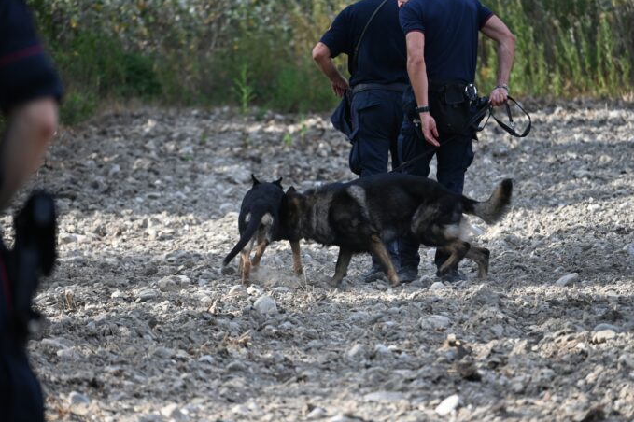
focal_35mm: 354
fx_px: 6231
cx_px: 309
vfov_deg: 3.9
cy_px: 223
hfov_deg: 5.8
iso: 220
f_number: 6
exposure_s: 1/400
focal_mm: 220
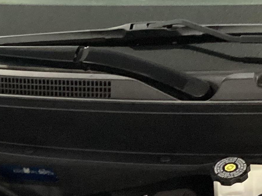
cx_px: 49
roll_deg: +10.0
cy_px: 307
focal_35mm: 114
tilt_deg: -39.3
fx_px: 863
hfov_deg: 17.1
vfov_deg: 12.3
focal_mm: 3.3
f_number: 2.4
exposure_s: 1/30
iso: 500
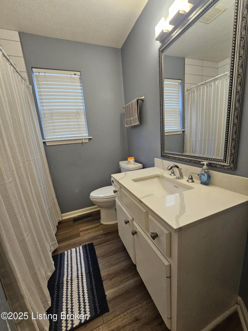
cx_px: 124
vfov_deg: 106.2
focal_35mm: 13
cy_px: 166
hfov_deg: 89.9
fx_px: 124
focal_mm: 2.2
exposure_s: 1/60
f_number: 2.2
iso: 320
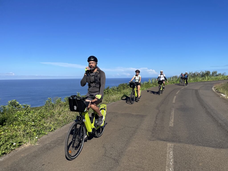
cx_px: 114
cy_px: 86
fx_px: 171
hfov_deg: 67.3
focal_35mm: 26
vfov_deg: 53.1
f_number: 1.6
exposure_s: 1/4464
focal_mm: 4.2
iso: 32
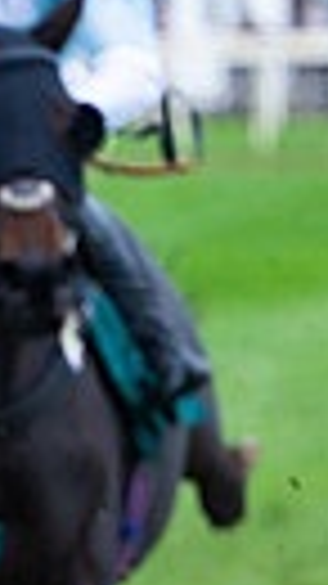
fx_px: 12834
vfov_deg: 2.6
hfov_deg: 1.5
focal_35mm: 829
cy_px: 282
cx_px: -634
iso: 1000
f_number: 4
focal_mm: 155
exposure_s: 1/1000
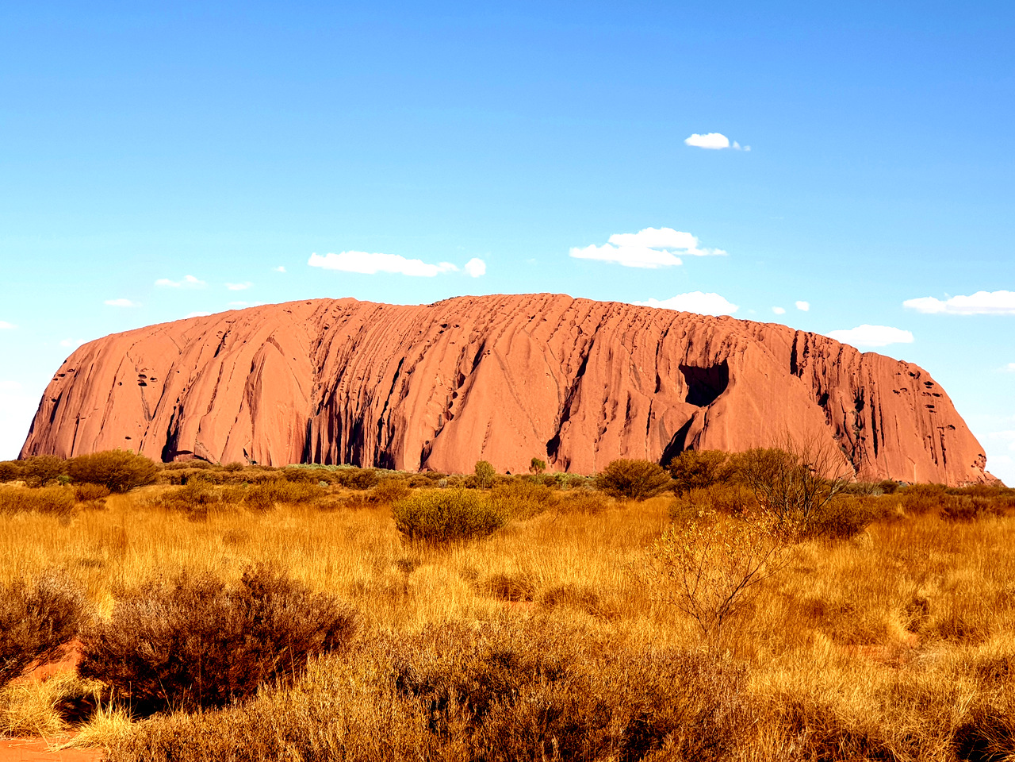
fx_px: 1525
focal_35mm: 52
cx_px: 508
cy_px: 381
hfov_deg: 36.8
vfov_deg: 28.0
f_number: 2.4
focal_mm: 6
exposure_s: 1/838
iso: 25
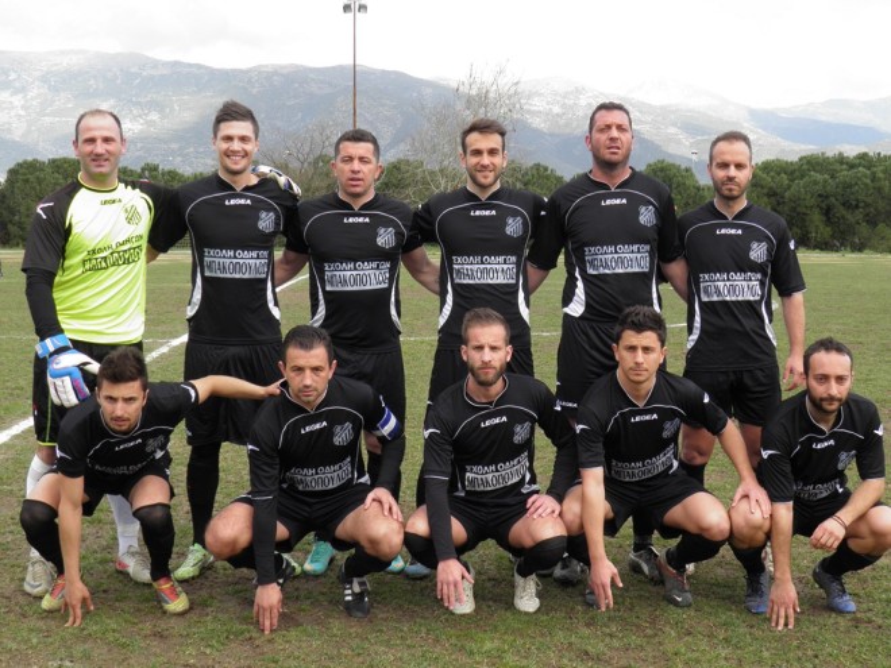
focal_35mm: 49
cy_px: 334
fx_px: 1261
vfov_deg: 29.7
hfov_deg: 38.9
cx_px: 446
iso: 50
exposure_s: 1/80
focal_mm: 8.9
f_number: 5.5
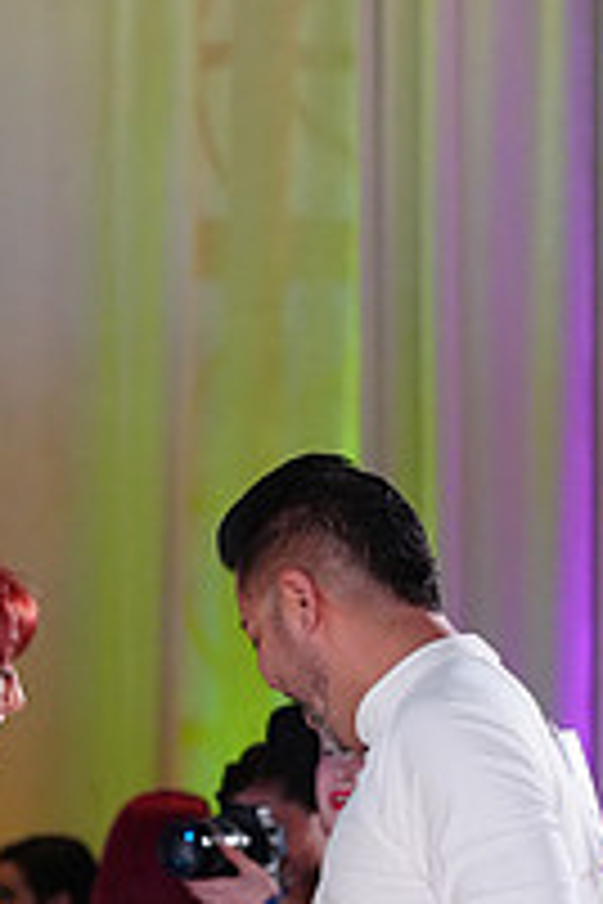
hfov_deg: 3.2
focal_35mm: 428
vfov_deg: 4.8
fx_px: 10753
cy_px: 1286
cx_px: 277
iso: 3200
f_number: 4.5
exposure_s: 1/320
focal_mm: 148
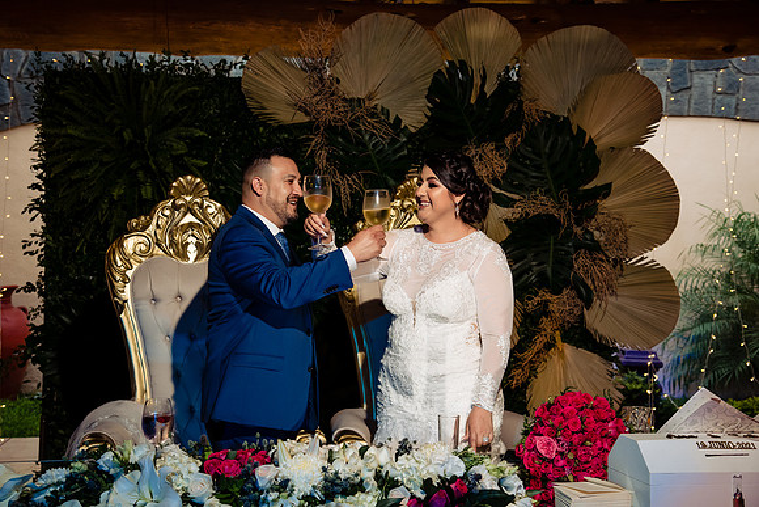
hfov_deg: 36.2
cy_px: 254
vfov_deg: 24.6
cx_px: 380
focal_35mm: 55
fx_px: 1160
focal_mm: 55
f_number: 7.1
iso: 2000
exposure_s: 1/125
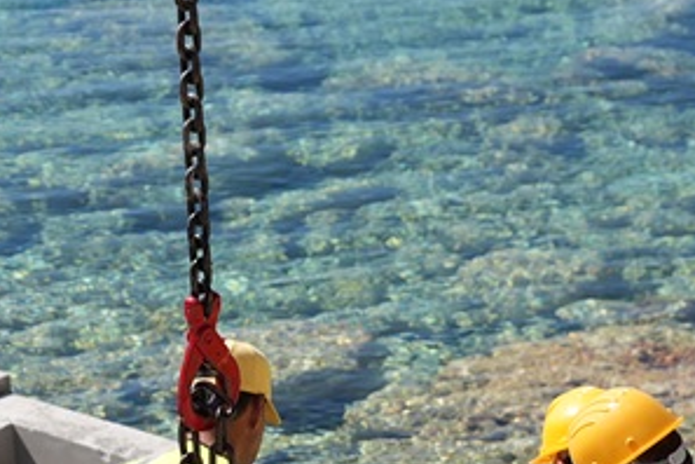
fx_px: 2760
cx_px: 456
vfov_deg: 9.4
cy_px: 644
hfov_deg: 14.3
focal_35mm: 143
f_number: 3.5
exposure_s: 1/1000
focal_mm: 50
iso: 80
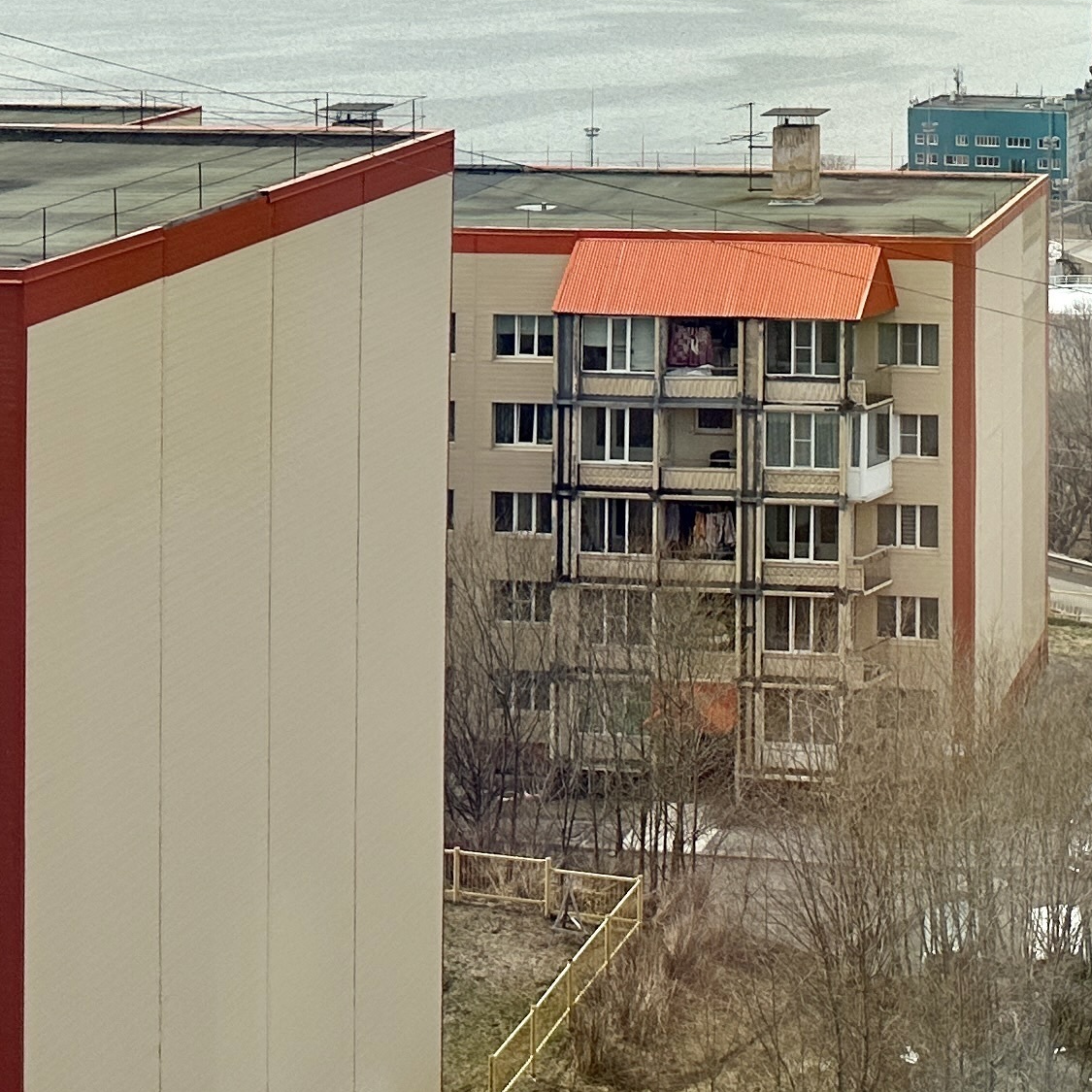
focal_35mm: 76
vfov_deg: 20.8
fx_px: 2712
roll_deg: +0.9
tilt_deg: +1.6
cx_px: 1142
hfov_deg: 21.8
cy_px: -302
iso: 80
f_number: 1.78
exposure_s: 1/8197
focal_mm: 6.86
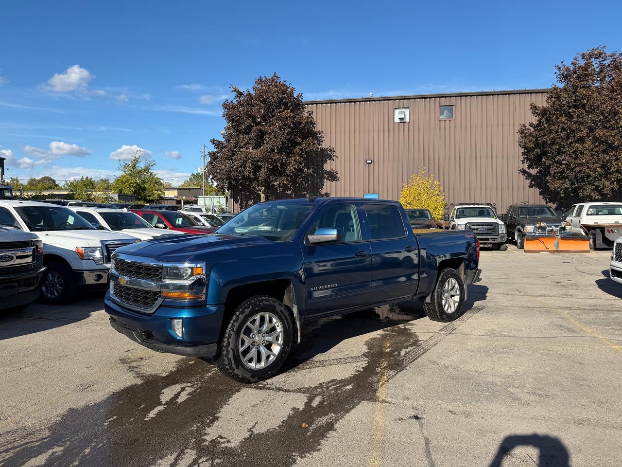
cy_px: 234
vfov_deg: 56.8
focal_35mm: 24
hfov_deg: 71.6
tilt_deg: -2.3
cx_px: 311
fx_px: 431
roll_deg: +0.8
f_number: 1.78
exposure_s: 1/3759
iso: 80
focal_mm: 6.76
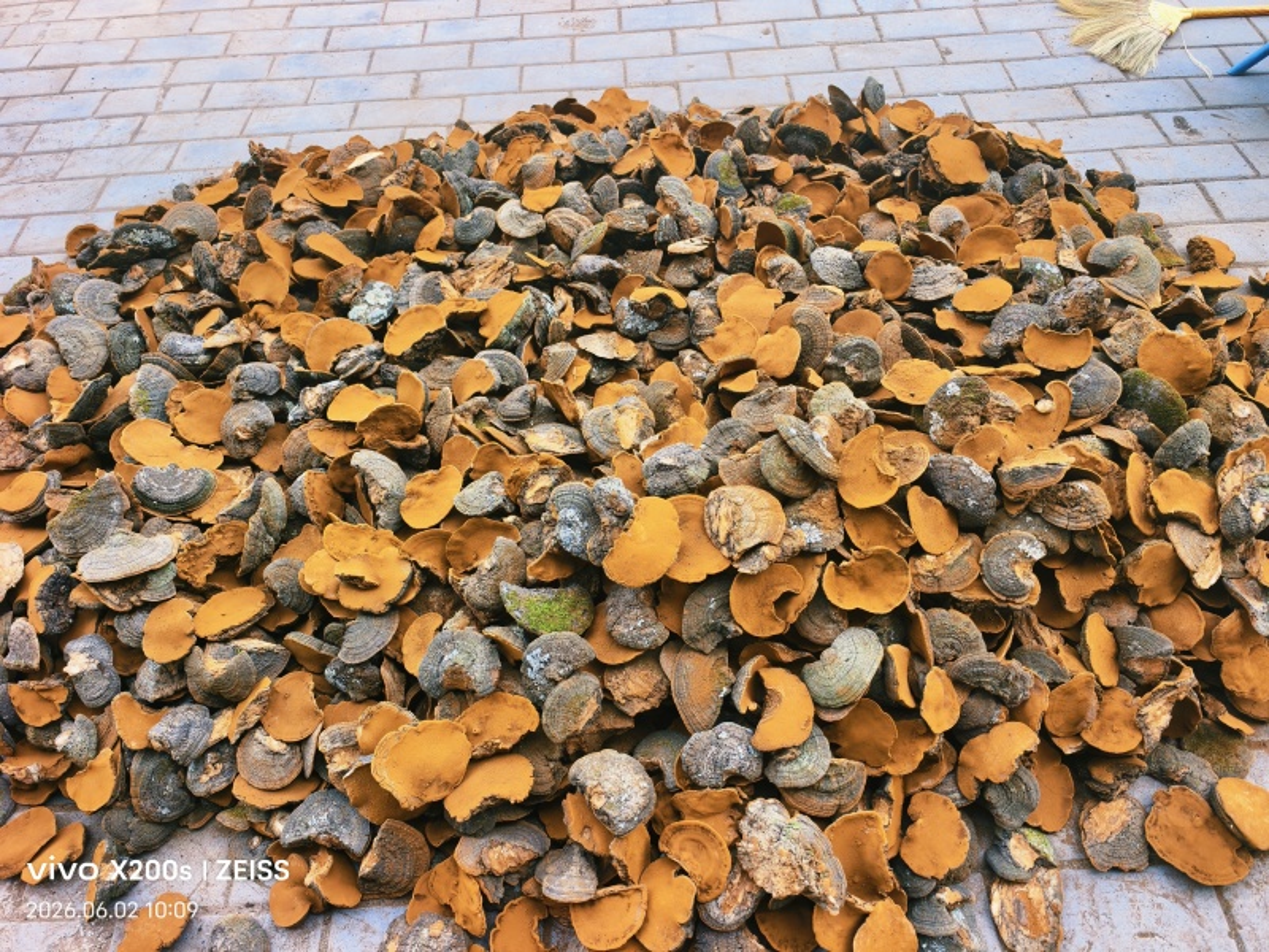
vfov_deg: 58.9
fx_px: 843
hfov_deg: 73.9
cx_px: 634
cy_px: 476
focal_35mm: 23
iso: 72
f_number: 1.57
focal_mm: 5.6
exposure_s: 1/335
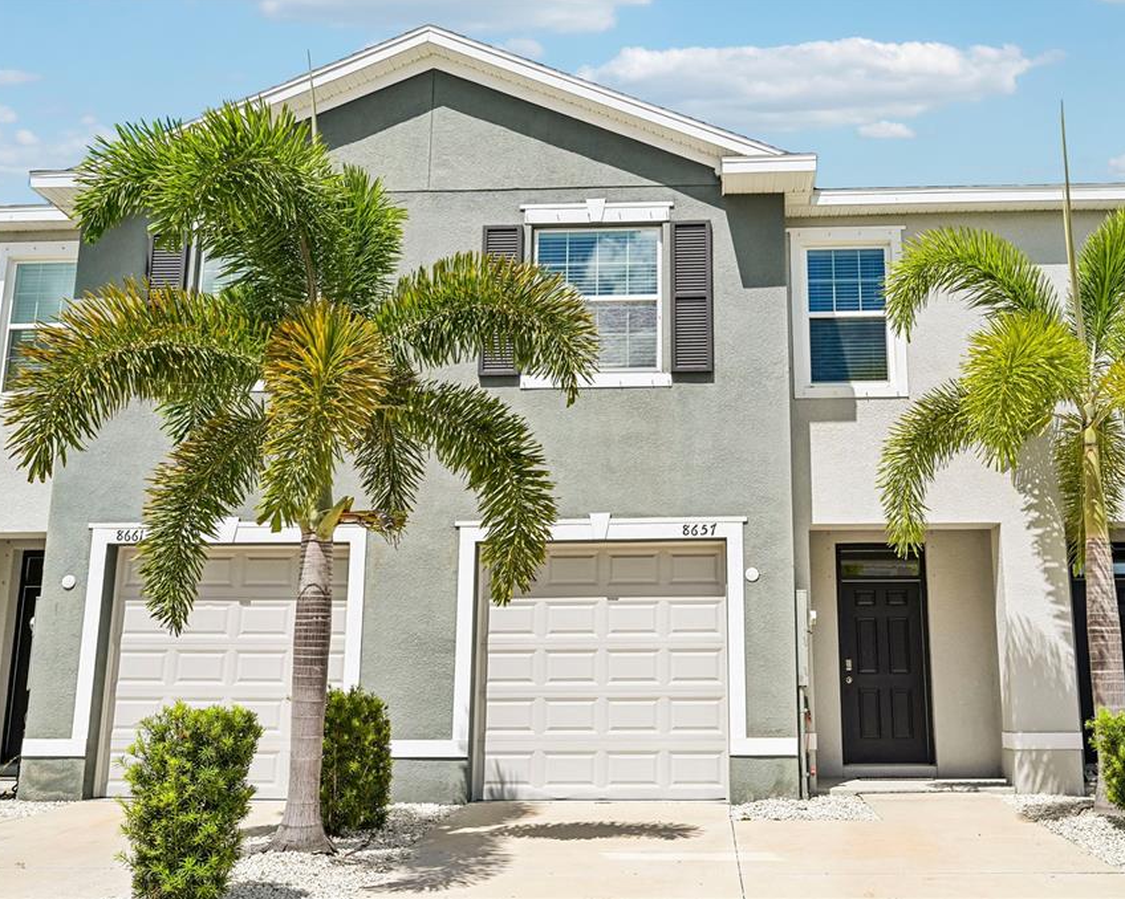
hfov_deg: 52.6
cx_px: 662
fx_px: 1132
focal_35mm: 34
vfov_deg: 43.3
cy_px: 448
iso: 400
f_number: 8
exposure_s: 1/1600
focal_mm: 30
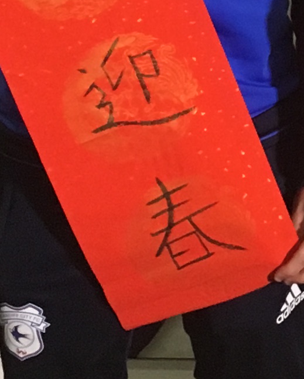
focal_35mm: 176
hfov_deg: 8.4
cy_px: -185
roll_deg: +0.4
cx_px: 590
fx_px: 1978
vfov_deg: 10.6
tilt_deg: -7.5
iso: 160
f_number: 2.2
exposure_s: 1/33
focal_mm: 4.15
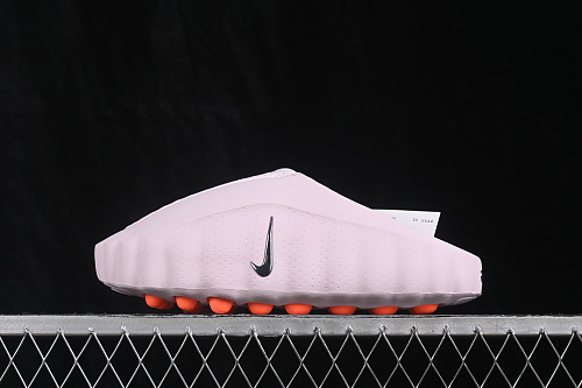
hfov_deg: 27.0
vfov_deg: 18.2
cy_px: 194
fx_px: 1212
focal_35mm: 75
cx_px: 291
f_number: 8
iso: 160
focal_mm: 50
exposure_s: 1/80
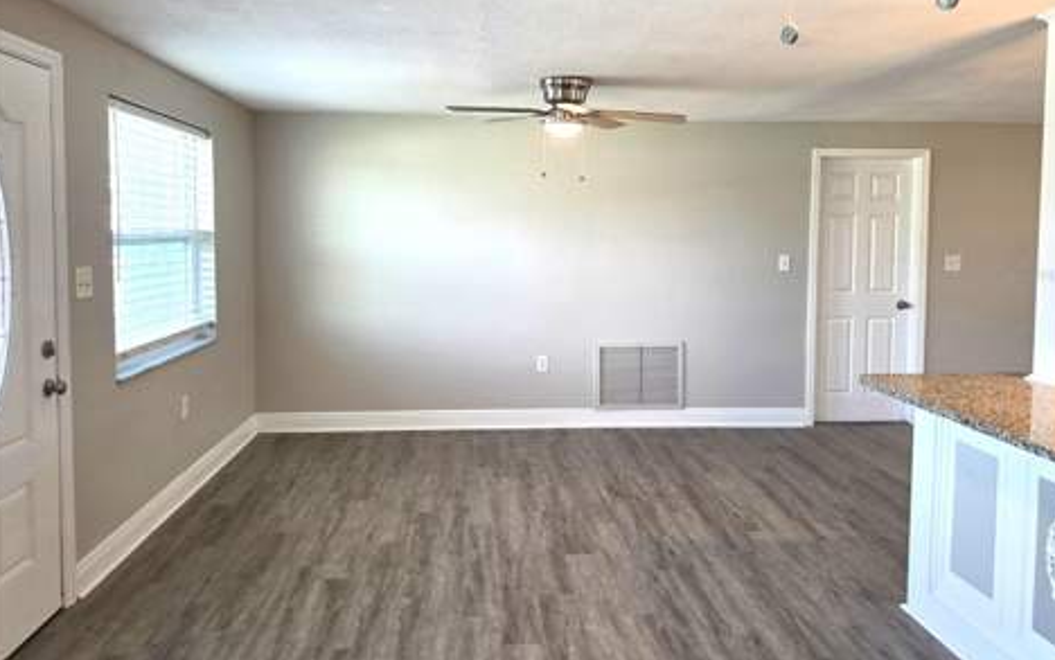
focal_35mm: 25
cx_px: 528
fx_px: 719
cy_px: 275
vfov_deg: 49.1
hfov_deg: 72.5
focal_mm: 6.5
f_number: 1.4
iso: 64
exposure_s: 1/120
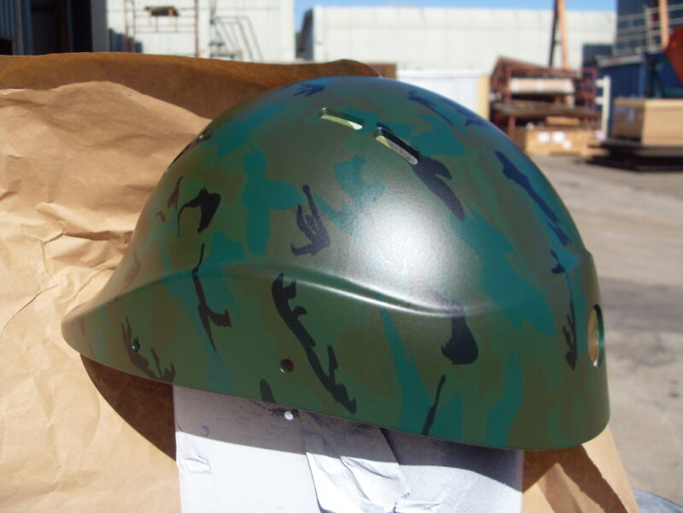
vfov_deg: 40.7
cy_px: 256
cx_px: 342
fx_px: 691
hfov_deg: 52.6
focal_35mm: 35
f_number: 7
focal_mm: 6.3
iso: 80
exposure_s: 1/250
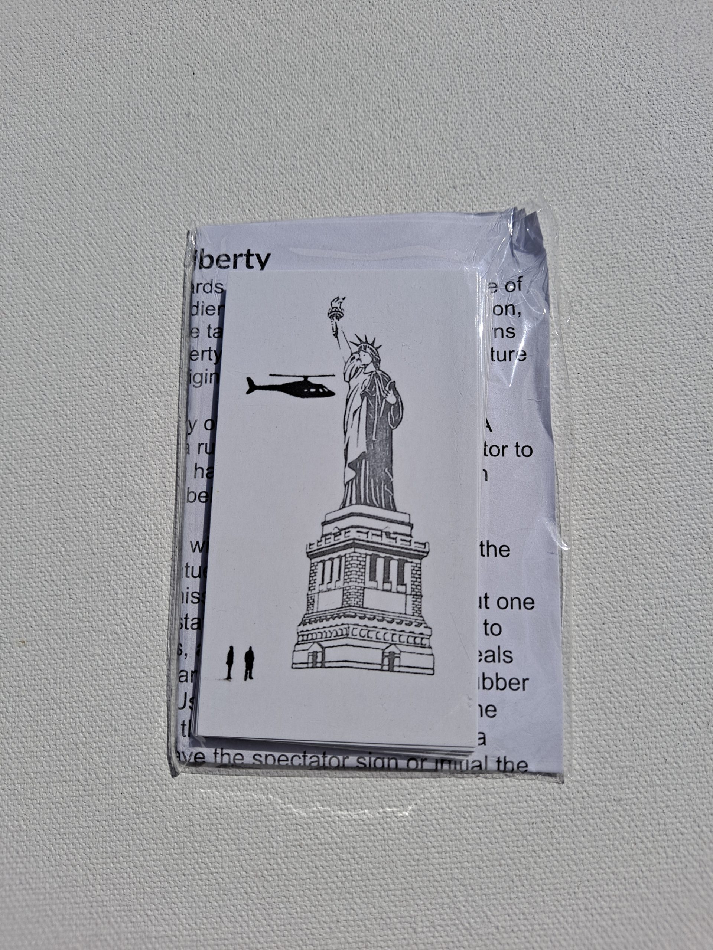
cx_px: 356
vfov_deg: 69.4
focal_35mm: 25
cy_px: 475
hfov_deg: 54.9
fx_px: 687
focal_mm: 4.6
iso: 32
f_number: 2
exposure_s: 1/4651
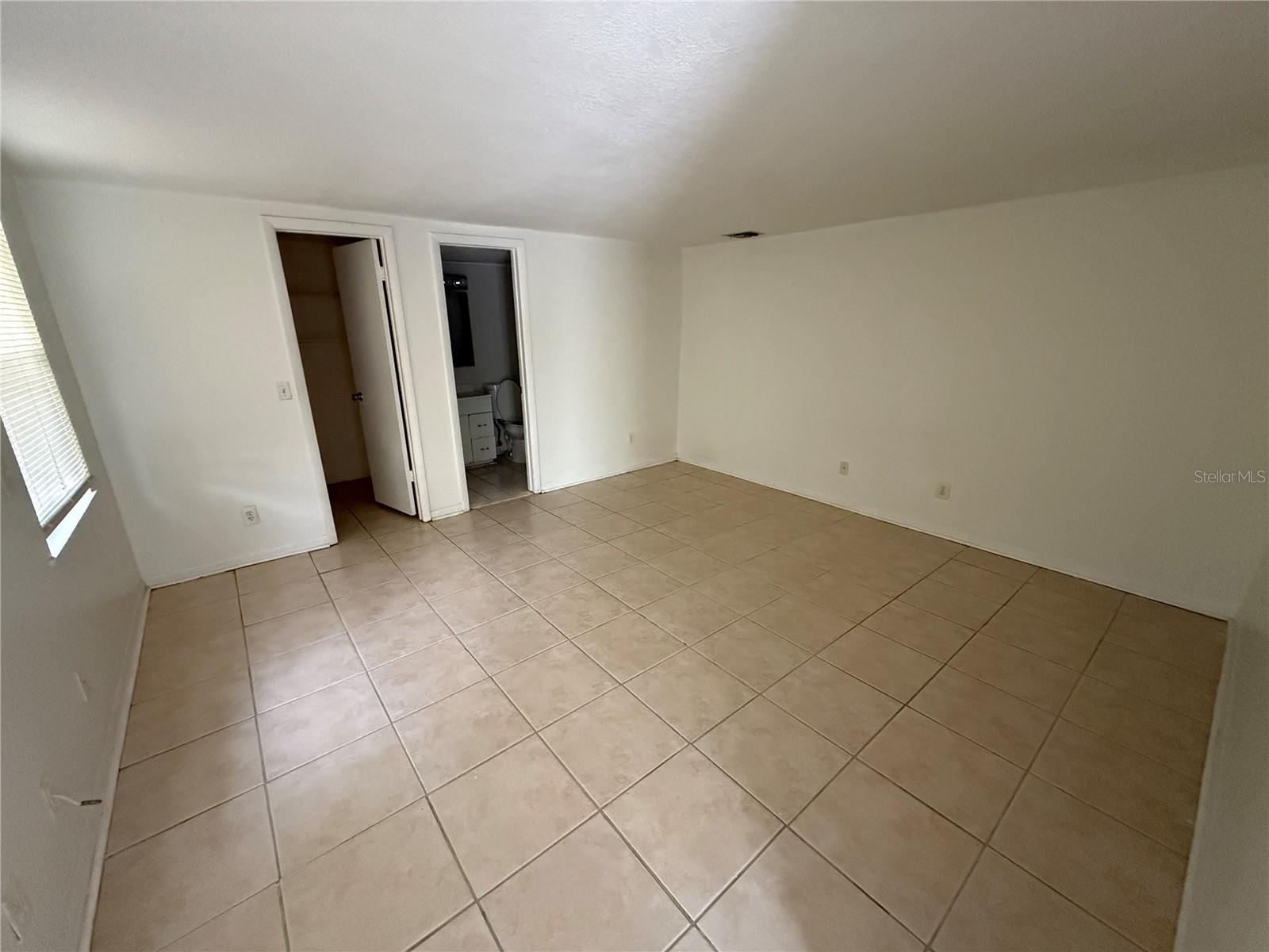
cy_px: 476
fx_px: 513
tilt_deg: -17.2
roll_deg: -1.0
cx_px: 634
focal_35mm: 14
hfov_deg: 102.1
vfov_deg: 85.7
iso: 1000
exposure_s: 1/60
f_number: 2.2
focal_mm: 2.22
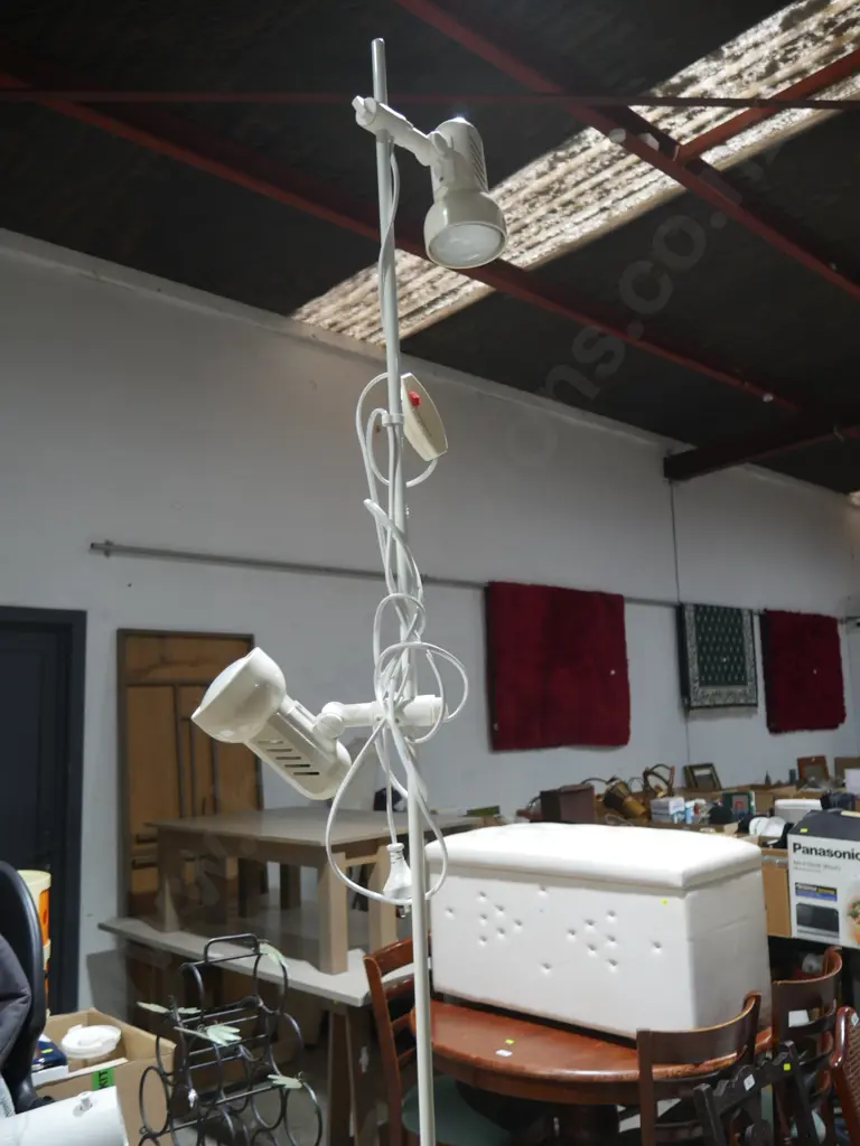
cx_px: 430
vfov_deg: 63.4
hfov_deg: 49.7
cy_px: 573
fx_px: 928
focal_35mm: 28
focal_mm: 14
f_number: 3.5
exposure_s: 1/60
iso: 320
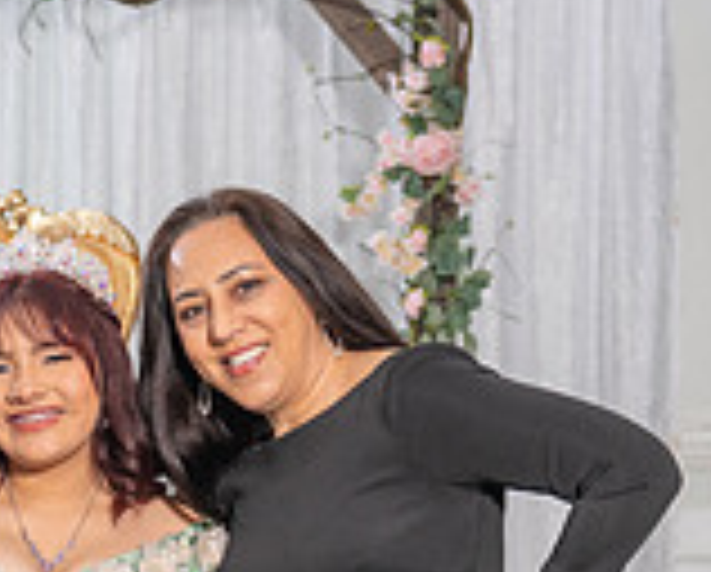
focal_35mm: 144
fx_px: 3036
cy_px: 941
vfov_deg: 10.3
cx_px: 111
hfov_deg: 13.3
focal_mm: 36
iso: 400
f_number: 3.5
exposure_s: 1/160
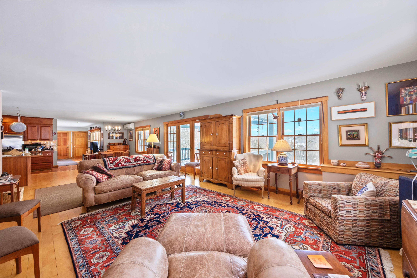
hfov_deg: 108.3
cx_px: 208
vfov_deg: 85.4
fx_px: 151
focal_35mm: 13
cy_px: 139
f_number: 8
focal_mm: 8.7
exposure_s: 1/6
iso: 500
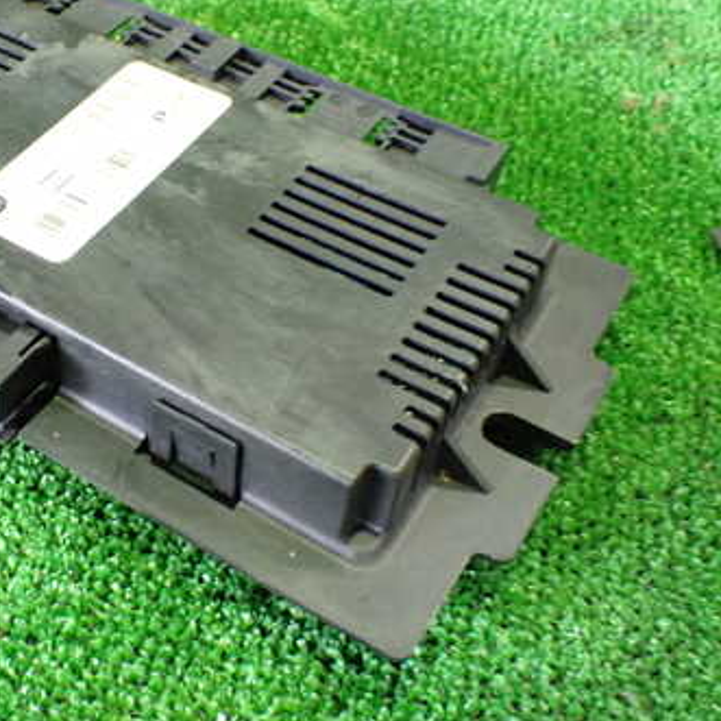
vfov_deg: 35.3
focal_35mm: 48
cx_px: 122
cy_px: 329
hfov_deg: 34.1
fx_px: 1131
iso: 800
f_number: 2.3
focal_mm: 5.4
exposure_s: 1/30
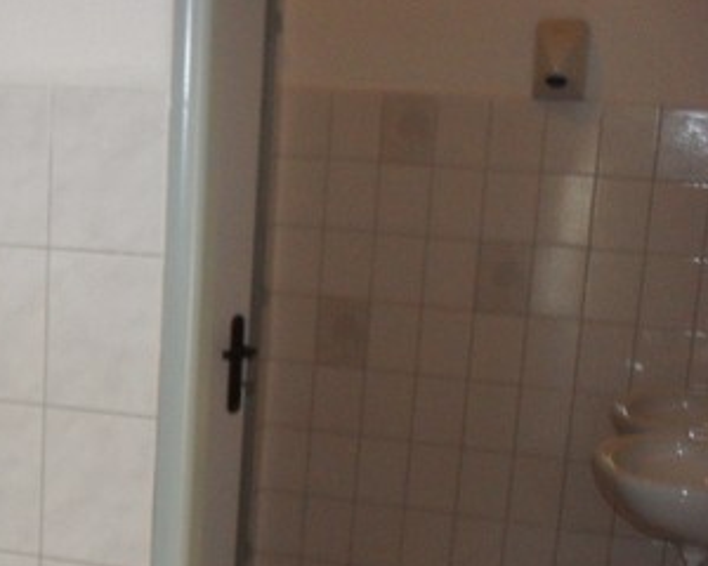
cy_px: 509
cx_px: 9
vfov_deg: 20.6
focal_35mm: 73
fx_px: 1530
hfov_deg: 24.9
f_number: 3.2
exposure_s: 1/45
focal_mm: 6.3
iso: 200
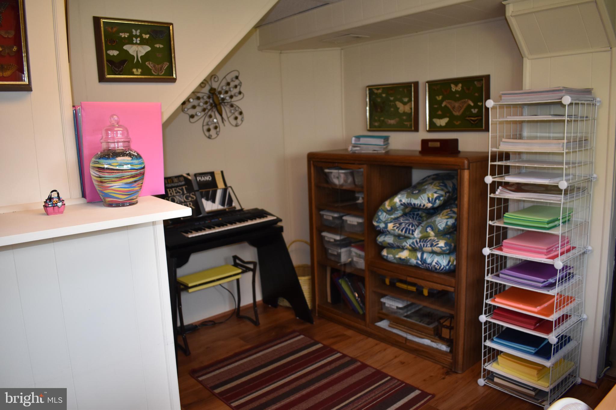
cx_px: 308
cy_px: 205
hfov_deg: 67.4
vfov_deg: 47.9
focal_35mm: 27
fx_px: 462
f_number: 4
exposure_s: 1/200
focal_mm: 18
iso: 800
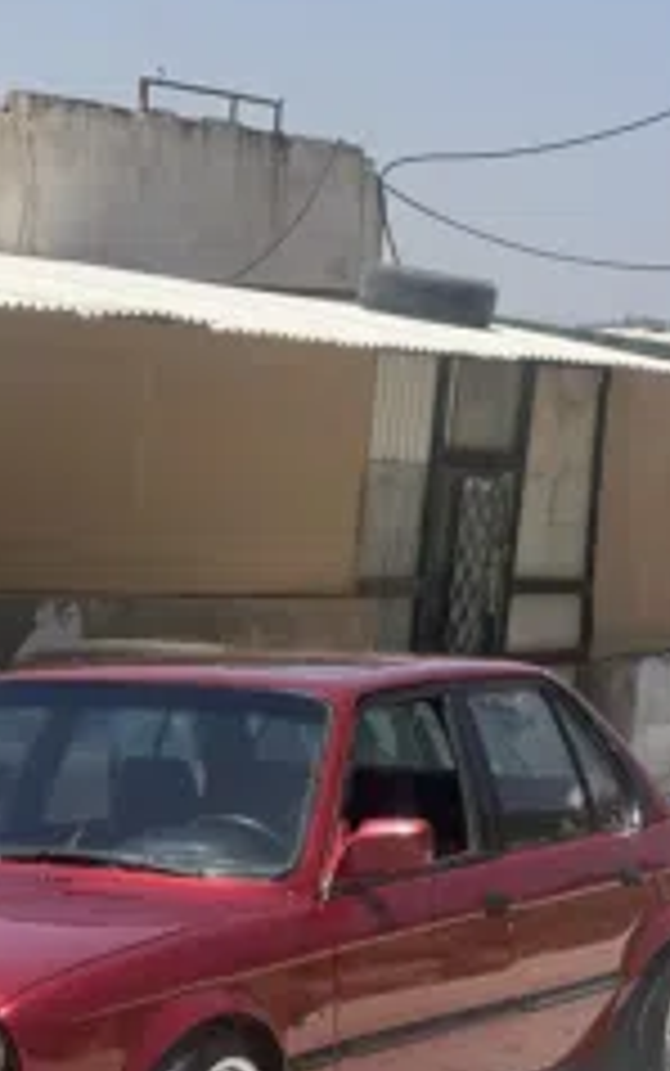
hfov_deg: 9.6
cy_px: 760
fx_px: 3998
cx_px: 117
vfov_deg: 15.2
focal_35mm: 137
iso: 32
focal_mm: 9
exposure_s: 1/881
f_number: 2.8
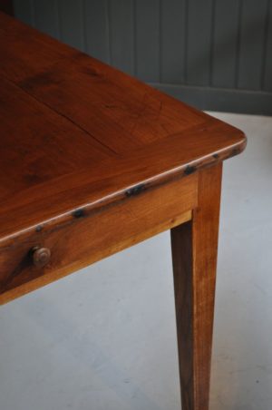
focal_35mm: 68
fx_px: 767
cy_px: 205
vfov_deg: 29.9
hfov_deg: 20.1
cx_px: 136
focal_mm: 45
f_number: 5.3
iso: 720
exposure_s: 1/60
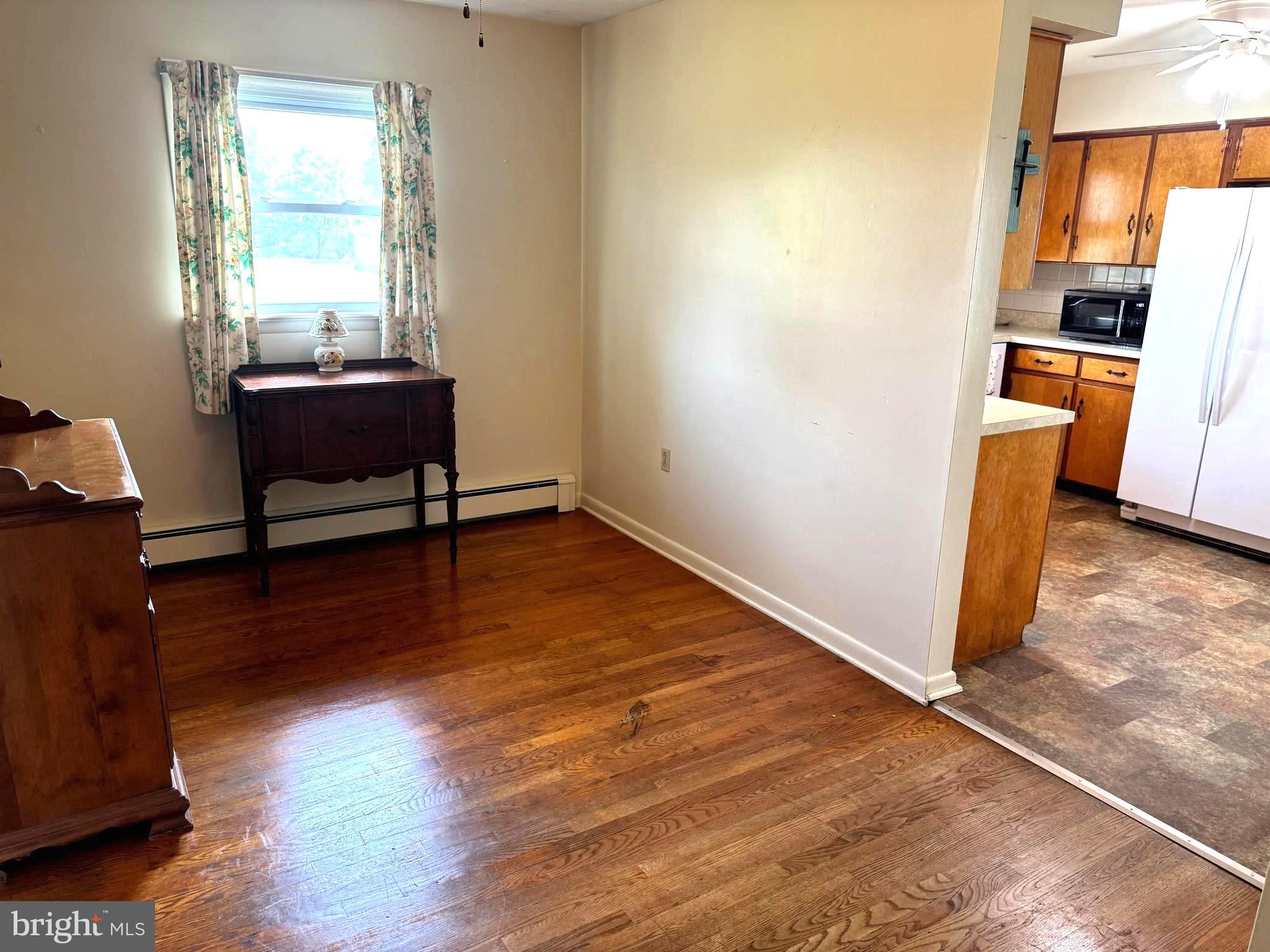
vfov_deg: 56.8
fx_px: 881
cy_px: 476
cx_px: 635
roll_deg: -1.4
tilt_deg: -15.3
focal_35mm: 24
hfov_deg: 71.6
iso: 125
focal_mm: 6.76
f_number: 1.78
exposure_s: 1/60
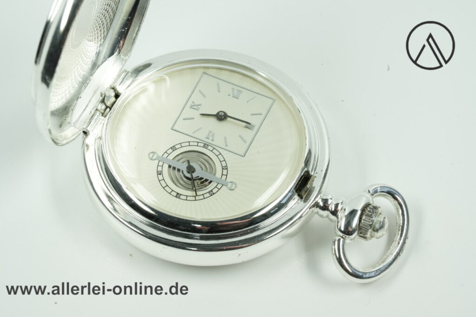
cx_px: 238
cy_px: 158
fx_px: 1190
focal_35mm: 90
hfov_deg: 22.6
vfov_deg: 15.2
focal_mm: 90
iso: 2500
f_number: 16
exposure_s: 1/40
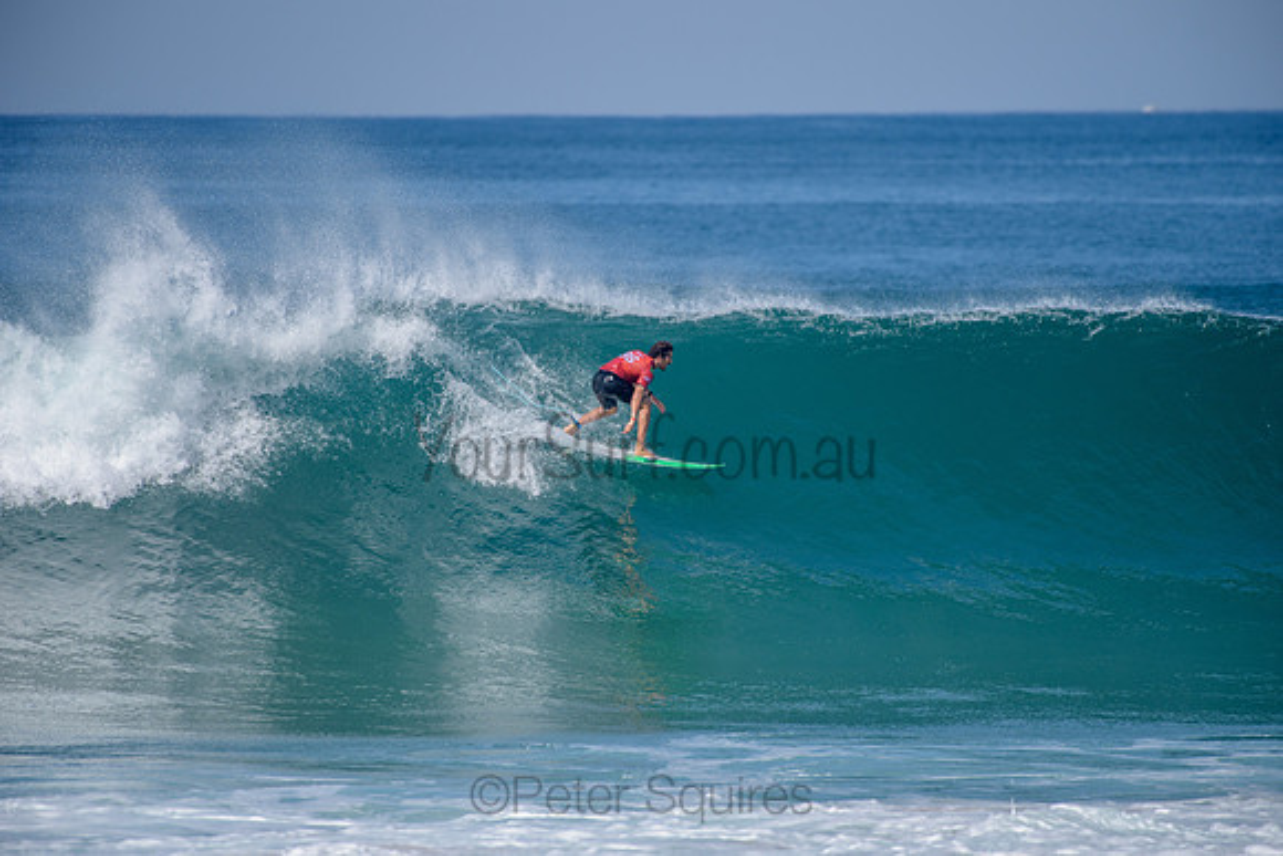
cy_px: 428
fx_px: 17823
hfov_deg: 4.1
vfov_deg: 2.8
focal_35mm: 500
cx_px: 642
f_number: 5.6
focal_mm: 500
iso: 160
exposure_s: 1/2000
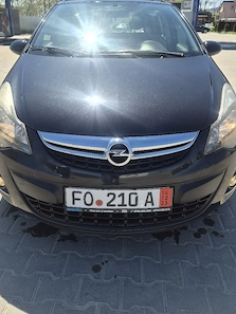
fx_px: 282
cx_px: 116
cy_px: 119
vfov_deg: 57.7
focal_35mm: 31
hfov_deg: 45.5
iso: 25
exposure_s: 1/1429
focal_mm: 5.4
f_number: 1.8
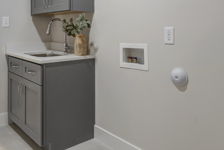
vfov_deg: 36.7
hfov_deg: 54.2
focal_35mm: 35
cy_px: 31
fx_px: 218
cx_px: 97
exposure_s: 1/1.67
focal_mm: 17
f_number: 9
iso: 250
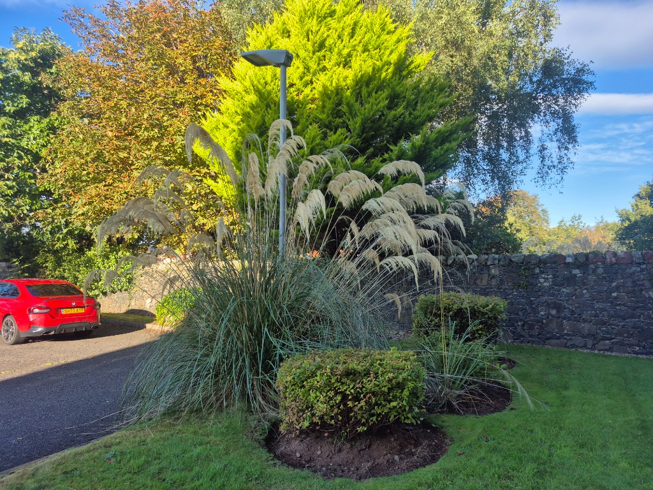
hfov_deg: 73.9
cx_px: 326
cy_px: 245
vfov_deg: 58.9
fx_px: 434
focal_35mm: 23
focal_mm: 5.4
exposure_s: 1/774
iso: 25
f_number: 1.8
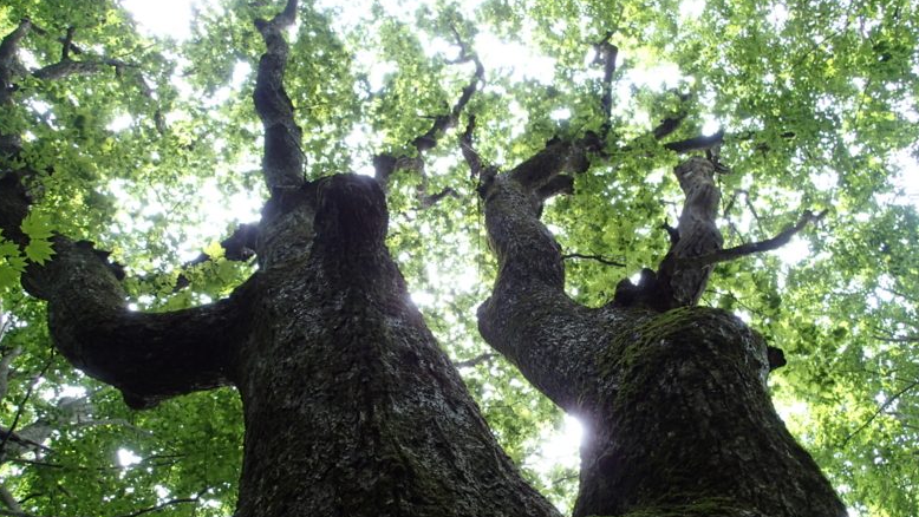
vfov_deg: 41.0
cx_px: 456
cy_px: 341
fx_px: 682
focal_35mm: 28
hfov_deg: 67.9
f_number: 2.8
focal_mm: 4.5
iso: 100
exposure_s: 1/80
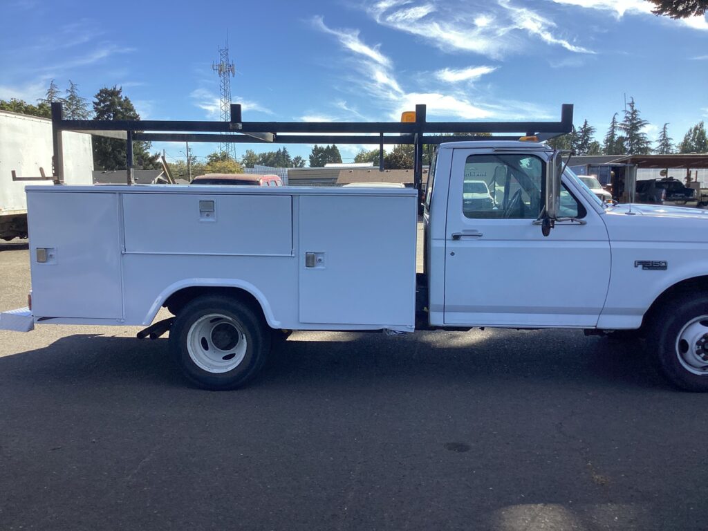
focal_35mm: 31
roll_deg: +1.1
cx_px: 354
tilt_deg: -6.0
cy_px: 266
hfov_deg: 58.4
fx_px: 634
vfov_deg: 45.4
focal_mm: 3.3
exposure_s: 1/959
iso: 25
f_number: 2.4
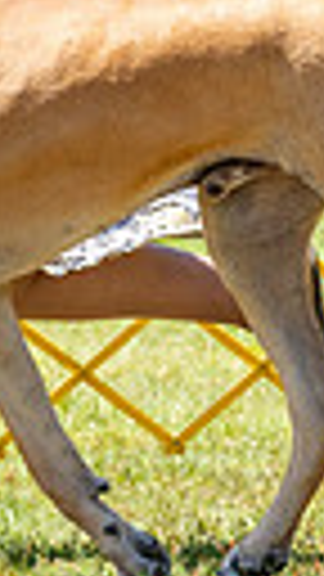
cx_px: -144
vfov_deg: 3.3
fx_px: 9851
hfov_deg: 1.9
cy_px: -178
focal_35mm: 645
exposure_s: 1/2500
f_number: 6.3
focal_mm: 136
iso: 800
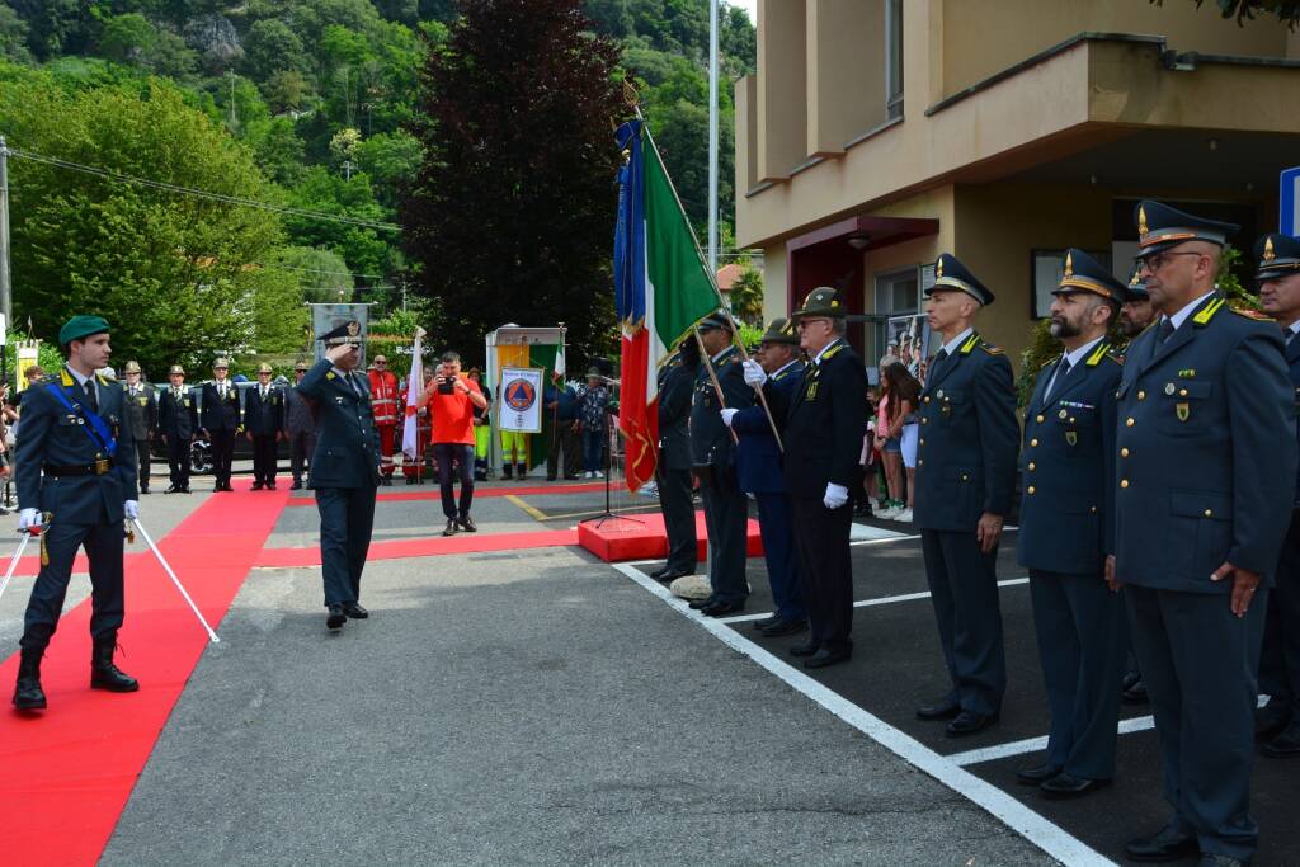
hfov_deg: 57.2
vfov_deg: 40.0
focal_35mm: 33
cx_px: 650
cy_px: 434
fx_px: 1192
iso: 200
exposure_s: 1/100
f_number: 11
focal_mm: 22
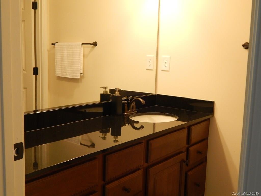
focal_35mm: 43
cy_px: 98
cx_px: 130
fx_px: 324
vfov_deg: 33.6
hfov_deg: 43.9
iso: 400
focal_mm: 7.7
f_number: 3.6
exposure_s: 1/15
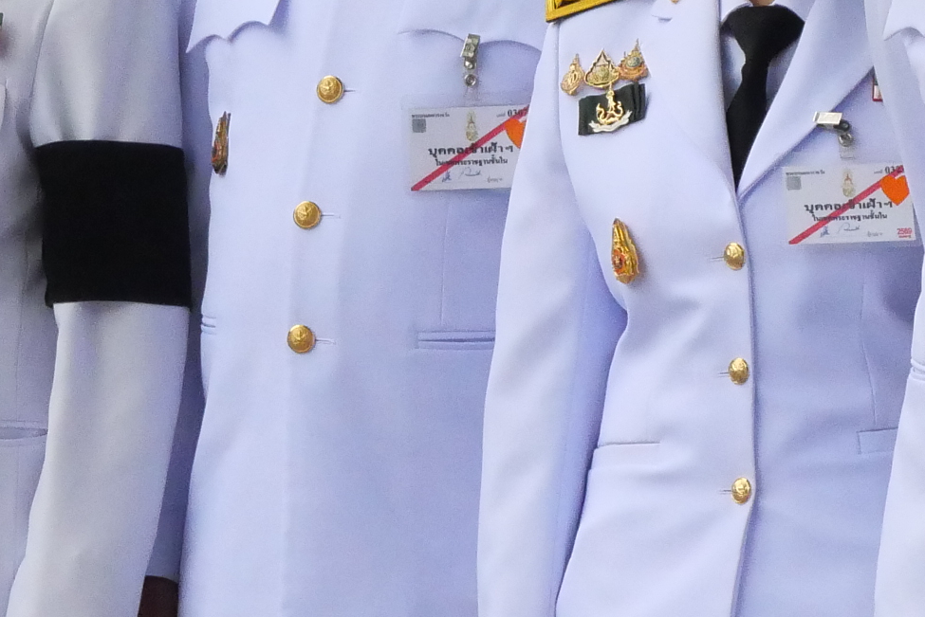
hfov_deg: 4.9
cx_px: 803
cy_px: 44
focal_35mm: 419
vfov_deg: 3.3
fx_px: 10770
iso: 3200
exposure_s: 1/2000
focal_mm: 53
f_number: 9
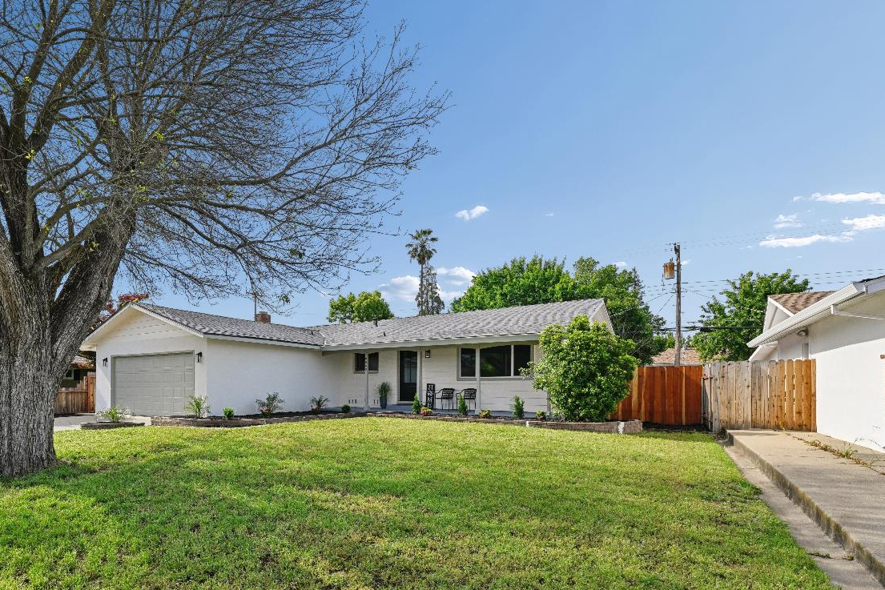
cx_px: 321
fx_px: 467
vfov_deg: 63.2
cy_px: 385
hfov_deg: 84.9
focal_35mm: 19
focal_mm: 14
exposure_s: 1/800
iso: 400
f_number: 8
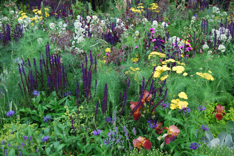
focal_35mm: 60
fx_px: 390
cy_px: 78
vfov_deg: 22.7
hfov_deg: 33.4
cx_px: 117
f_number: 5
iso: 200
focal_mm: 40
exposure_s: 1/100
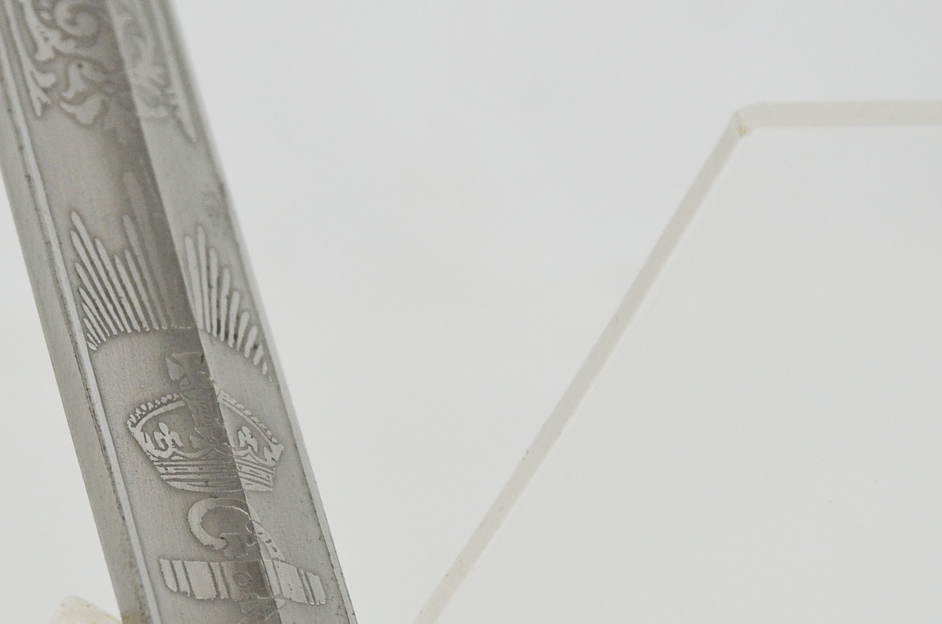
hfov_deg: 5.5
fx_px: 9742
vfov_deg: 3.7
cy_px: 483
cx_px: 219
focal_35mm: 373
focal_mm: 120
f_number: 5.6
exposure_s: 1/250
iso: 560
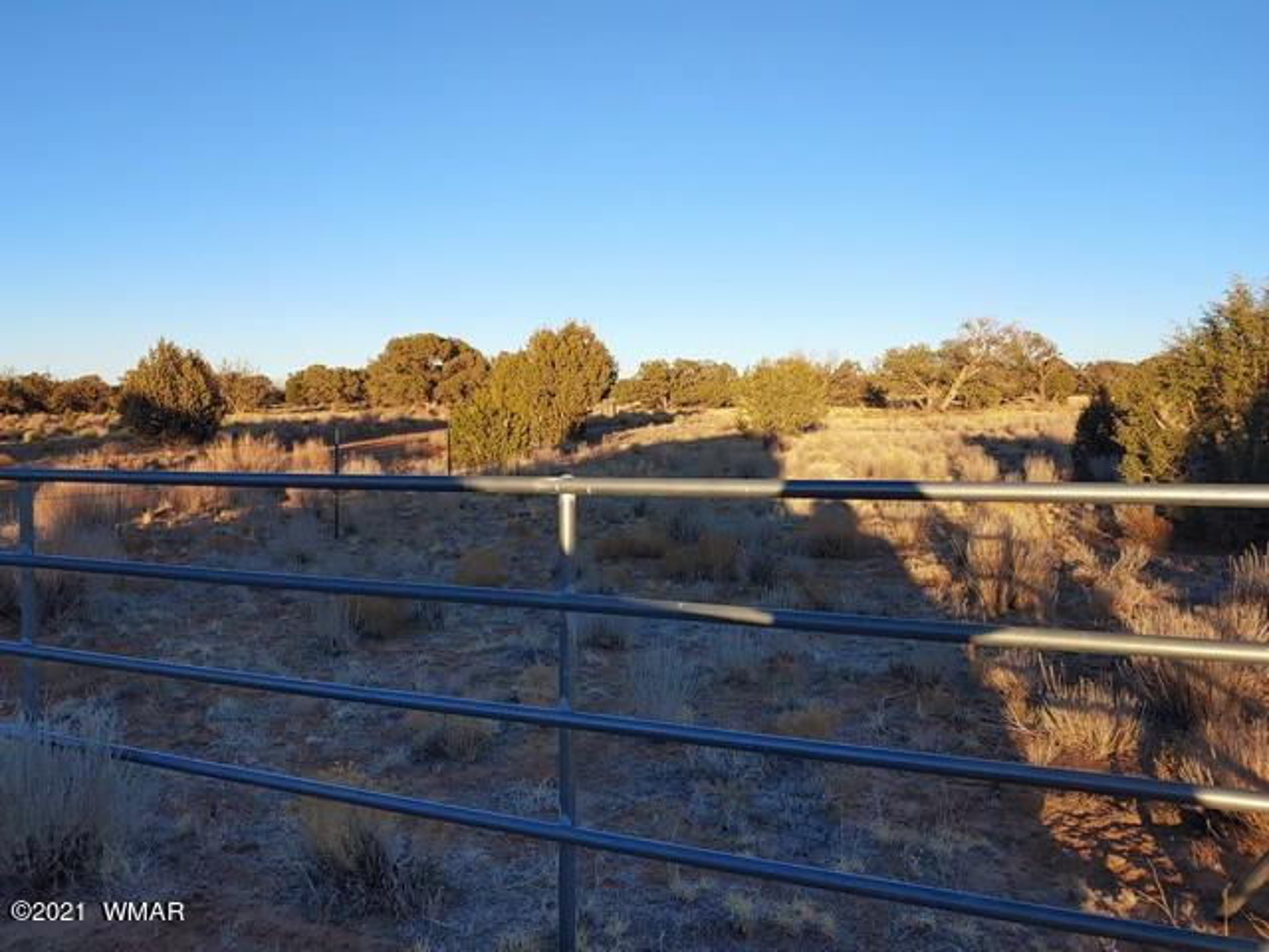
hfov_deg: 65.3
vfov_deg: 51.4
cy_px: 476
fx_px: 990
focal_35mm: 27
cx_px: 634
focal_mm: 4.23
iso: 50
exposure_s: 1/1250
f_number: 1.5
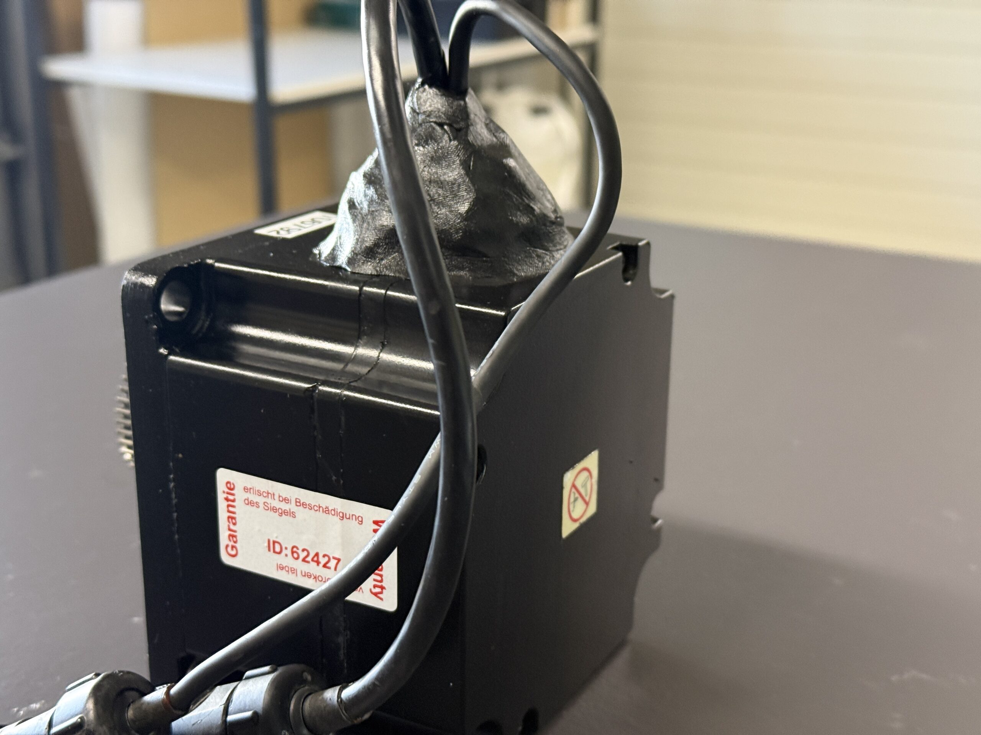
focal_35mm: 48
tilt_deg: -18.3
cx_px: 490
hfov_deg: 39.7
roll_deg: +0.4
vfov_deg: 30.3
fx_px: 1360
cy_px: 368
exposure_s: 1/33
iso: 320
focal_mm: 6.76
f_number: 1.78
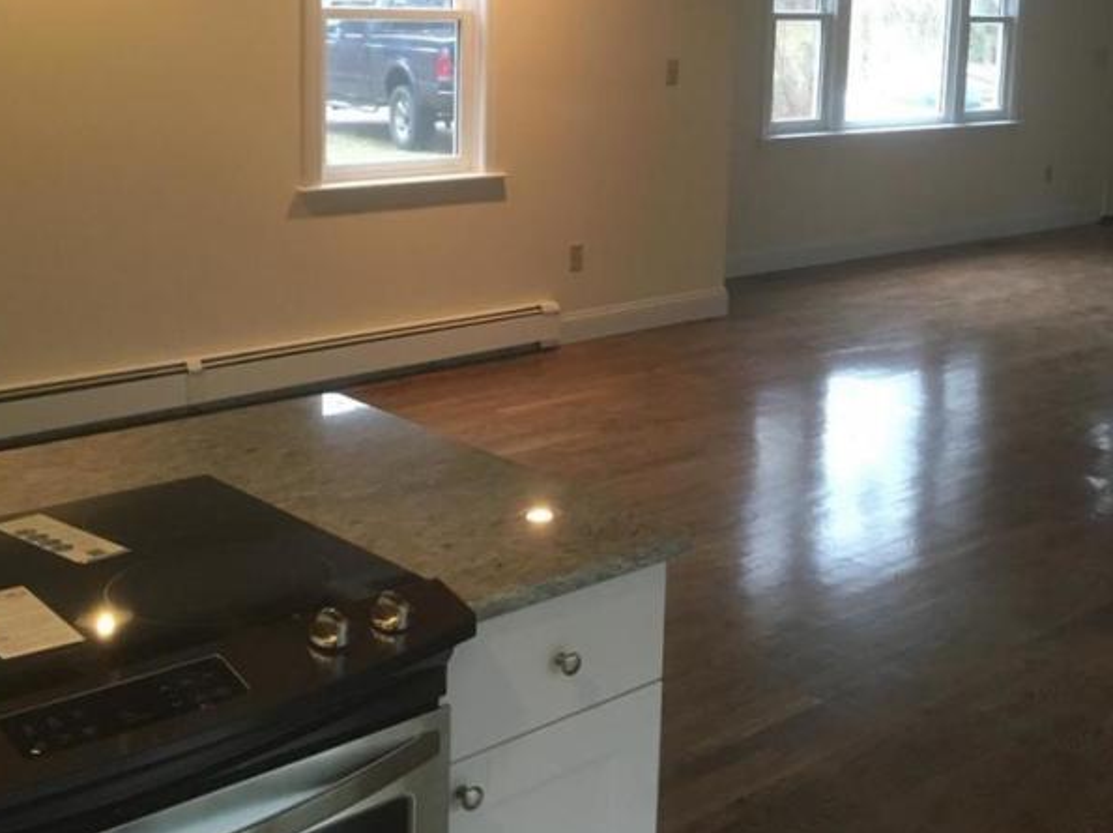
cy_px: 255
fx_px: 1606
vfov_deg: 28.8
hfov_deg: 37.2
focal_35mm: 50
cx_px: 846
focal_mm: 4.15
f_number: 2.2
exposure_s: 1/30
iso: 160
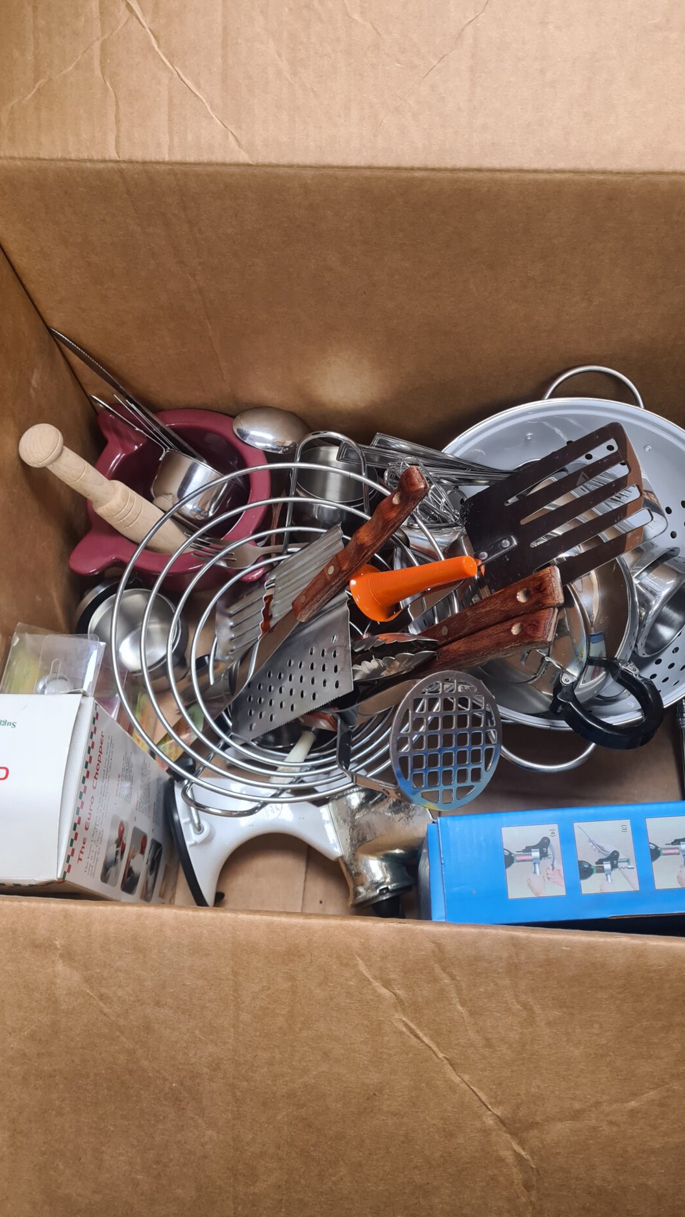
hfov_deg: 40.1
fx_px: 936
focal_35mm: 29
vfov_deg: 66.1
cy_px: 612
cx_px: 392
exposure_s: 1/50
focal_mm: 5.4
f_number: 1.8
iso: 250
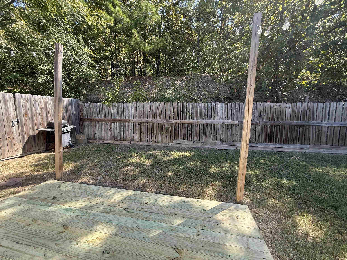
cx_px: 174
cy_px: 130
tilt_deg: -6.9
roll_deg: -0.5
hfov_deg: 102.1
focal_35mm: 14
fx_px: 140
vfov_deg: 85.7
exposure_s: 1/262
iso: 50
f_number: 2.2
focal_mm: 2.22
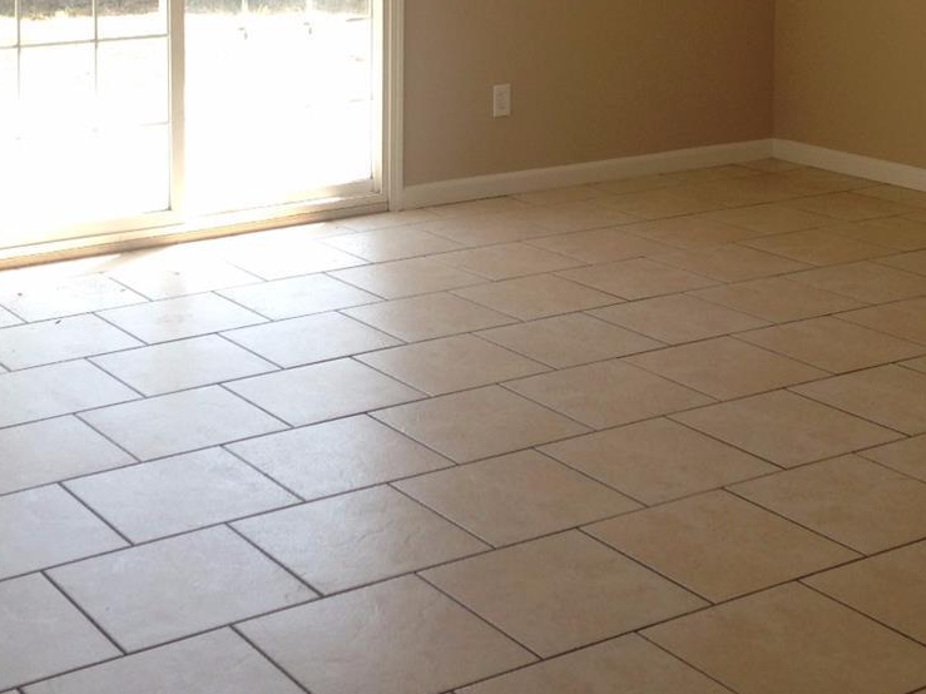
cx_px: 343
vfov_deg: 21.2
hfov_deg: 28.9
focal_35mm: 67
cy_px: 13
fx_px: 1792
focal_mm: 4.12
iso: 50
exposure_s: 1/181
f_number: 2.4
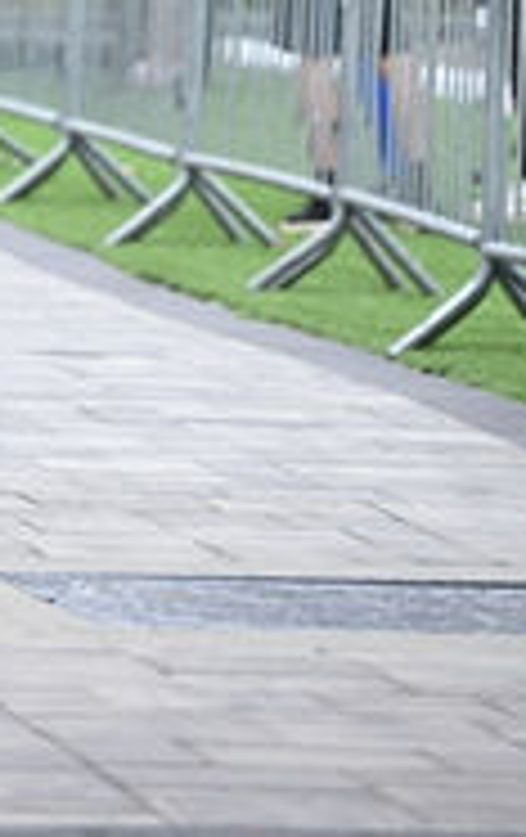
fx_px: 8927
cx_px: -97
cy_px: -387
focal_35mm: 391
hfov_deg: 3.4
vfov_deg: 5.3
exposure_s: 1/1600
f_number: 2.8
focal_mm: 130
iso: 640
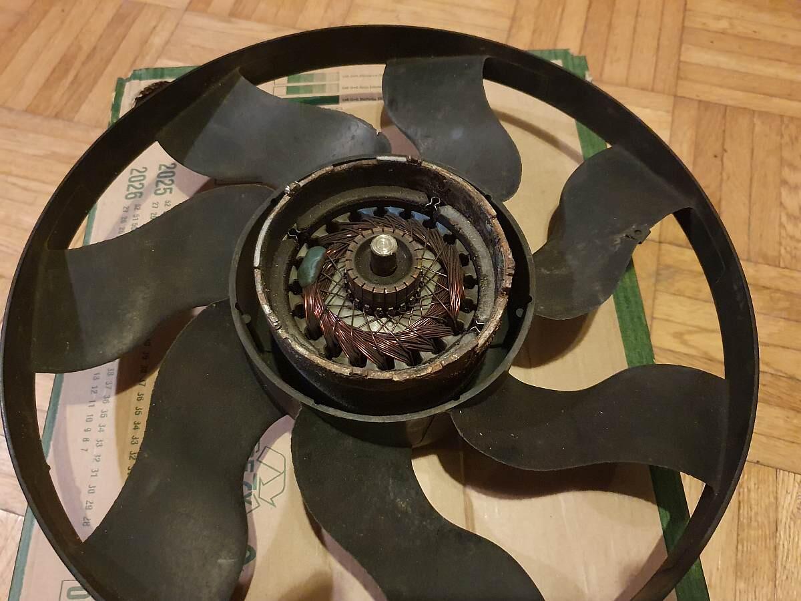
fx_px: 602
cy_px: 300
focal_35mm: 26
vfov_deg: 53.1
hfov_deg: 67.3
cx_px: 400
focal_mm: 4.32
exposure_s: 1/10
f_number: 1.5
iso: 1000
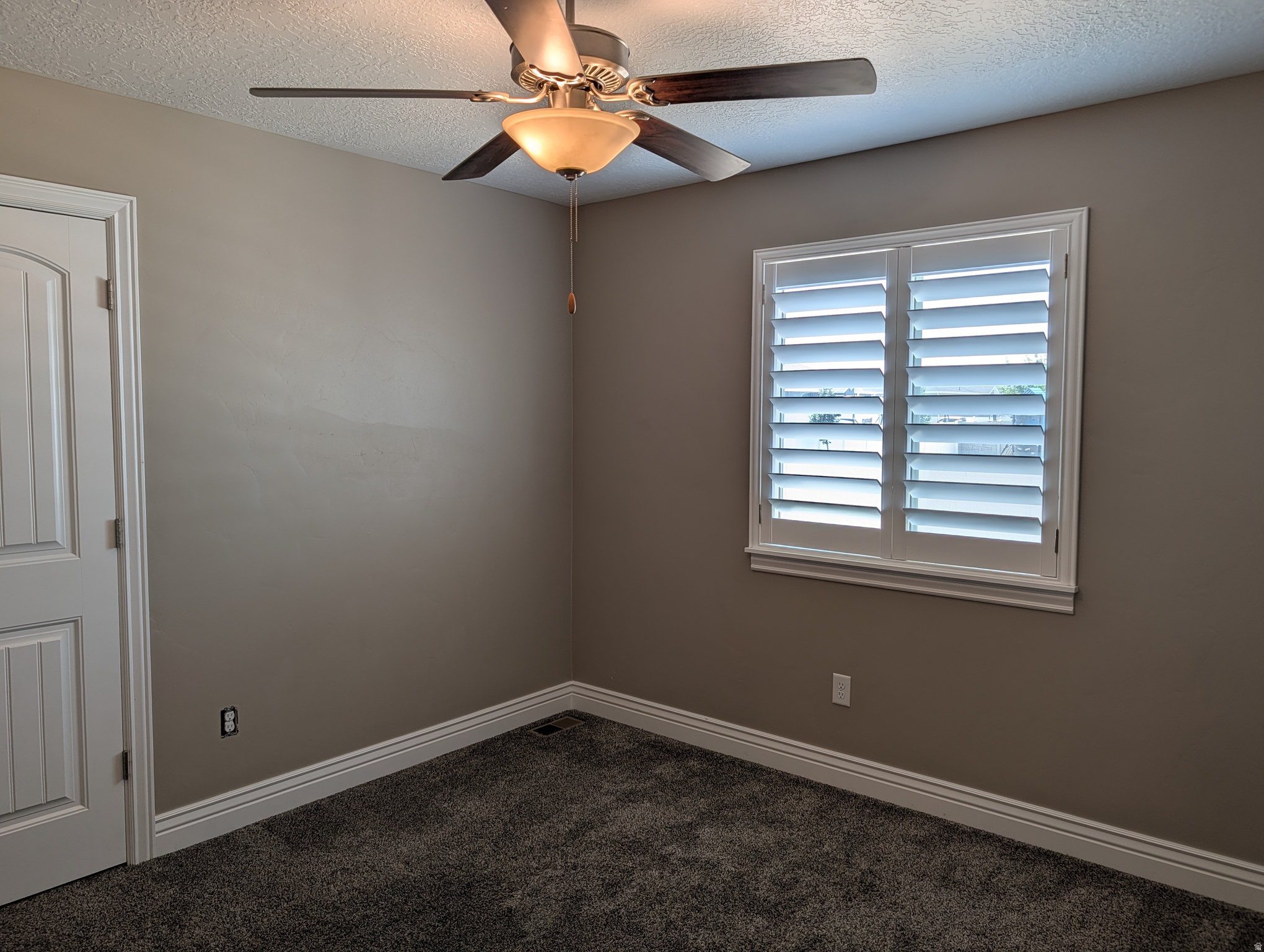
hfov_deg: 71.5
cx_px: 632
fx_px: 878
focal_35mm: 24
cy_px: 476
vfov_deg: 56.9
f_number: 1.68
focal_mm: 6.9
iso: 17
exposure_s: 1/120
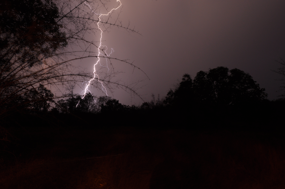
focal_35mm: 26
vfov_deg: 50.3
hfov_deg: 70.5
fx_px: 202
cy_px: 94
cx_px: 142
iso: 200
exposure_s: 15
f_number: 6.3
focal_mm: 17
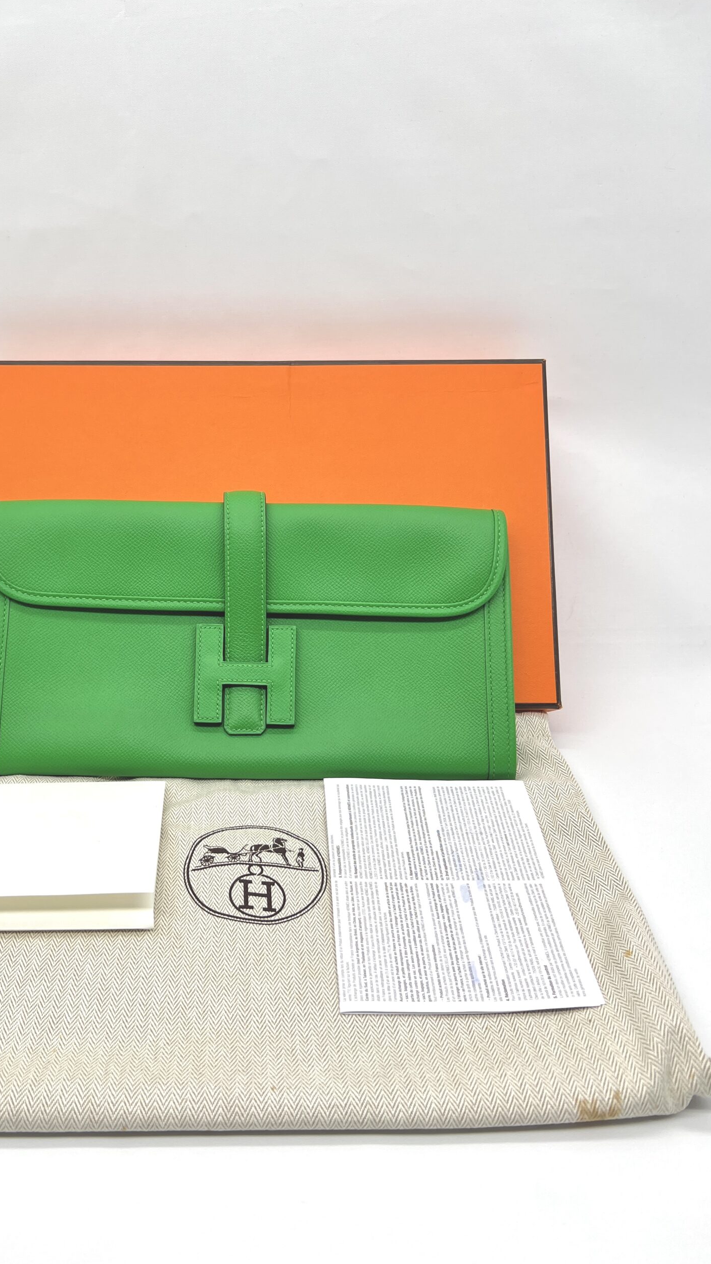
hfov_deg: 39.8
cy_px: 626
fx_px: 972
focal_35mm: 29
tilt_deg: -27.1
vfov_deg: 66.1
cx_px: 246
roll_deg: -0.1
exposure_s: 1/190
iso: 50
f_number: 1.5
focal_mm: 5.7
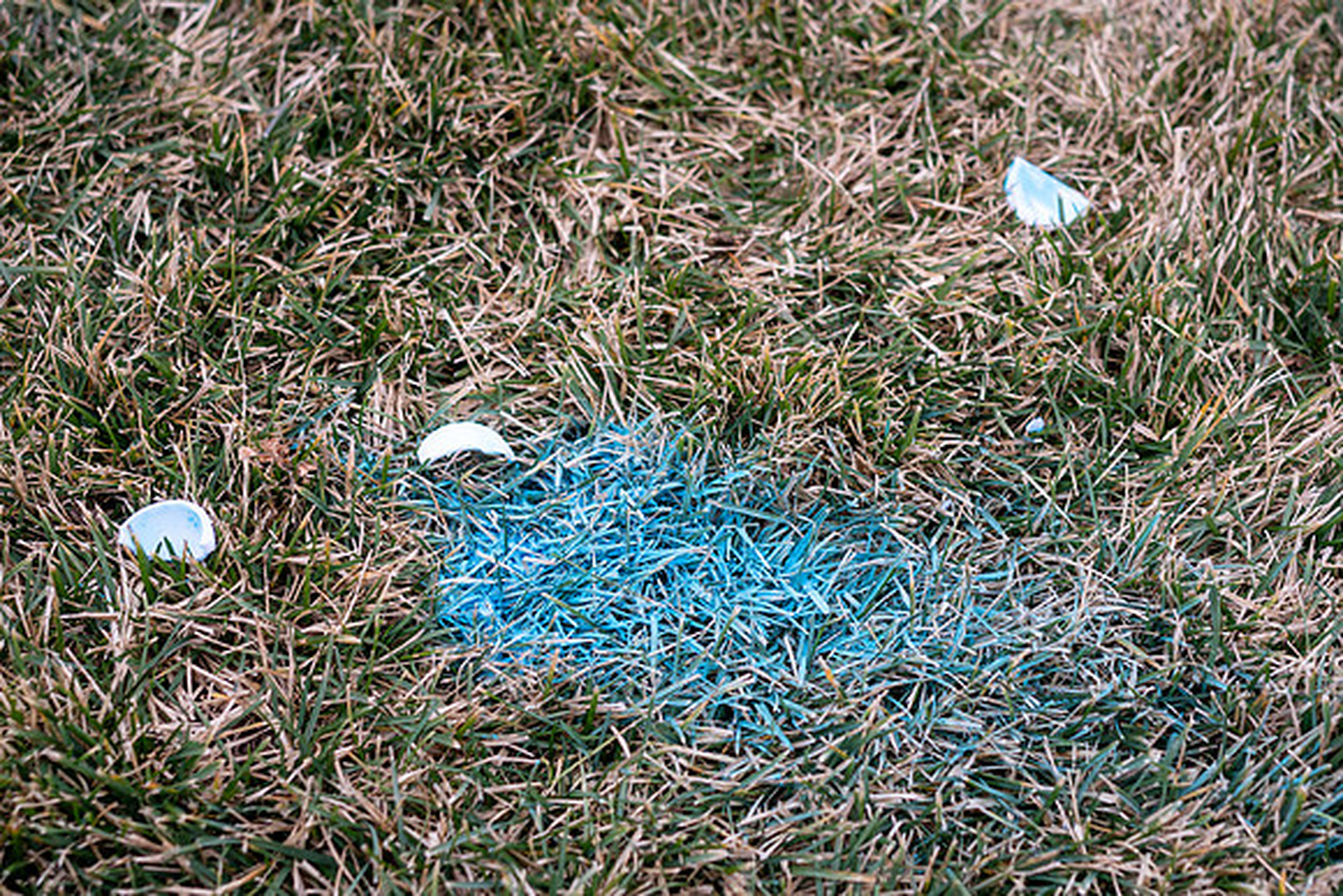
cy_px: 336
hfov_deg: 21.3
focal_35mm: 96
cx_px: 809
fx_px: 3564
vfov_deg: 14.3
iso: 100
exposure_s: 1/160
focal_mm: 50
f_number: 3.2
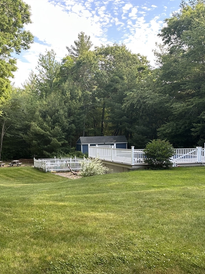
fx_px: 260
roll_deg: +1.4
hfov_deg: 40.5
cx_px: 31
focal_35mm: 33
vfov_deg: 55.3
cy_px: 141
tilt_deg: +3.5
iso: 80
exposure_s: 1/294
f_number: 1.78
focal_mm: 6.86
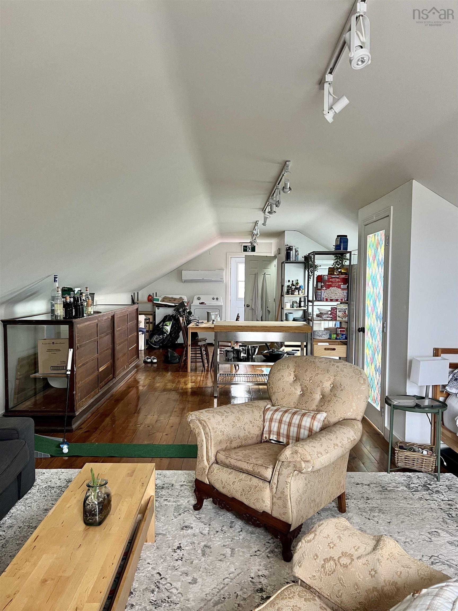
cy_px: 306
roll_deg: -0.1
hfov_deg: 53.1
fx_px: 459
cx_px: 229
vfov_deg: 67.3
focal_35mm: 26
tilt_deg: -3.3
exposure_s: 1/84
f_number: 1.5
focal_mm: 5.7
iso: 125
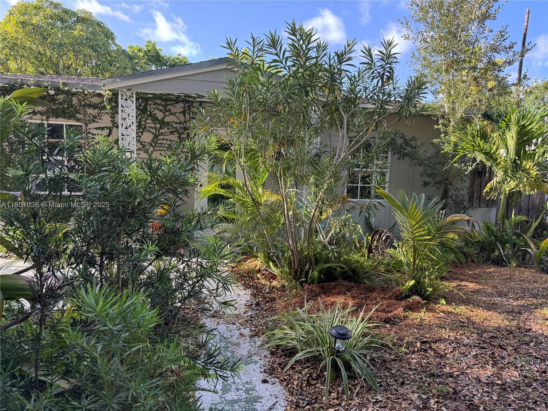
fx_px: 380
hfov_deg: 71.6
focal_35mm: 24
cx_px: 274
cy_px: 206
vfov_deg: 56.8
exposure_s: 1/264
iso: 64
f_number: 1.78
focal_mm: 6.76
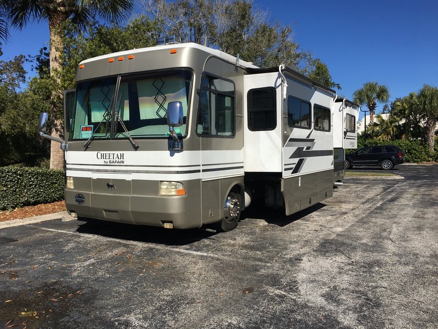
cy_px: 164
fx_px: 367
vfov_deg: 48.2
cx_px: 219
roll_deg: +0.6
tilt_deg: -3.0
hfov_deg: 61.7
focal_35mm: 29
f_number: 2.2
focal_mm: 4.15
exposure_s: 1/3077
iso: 25
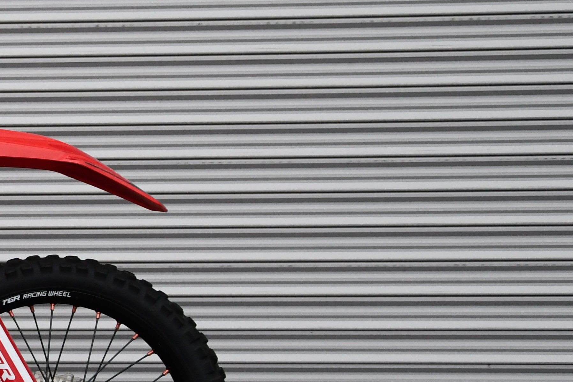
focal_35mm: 177
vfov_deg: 7.8
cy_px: 252
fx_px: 2817
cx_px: -312
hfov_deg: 11.1
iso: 800
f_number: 5
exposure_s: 1/4000
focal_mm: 38
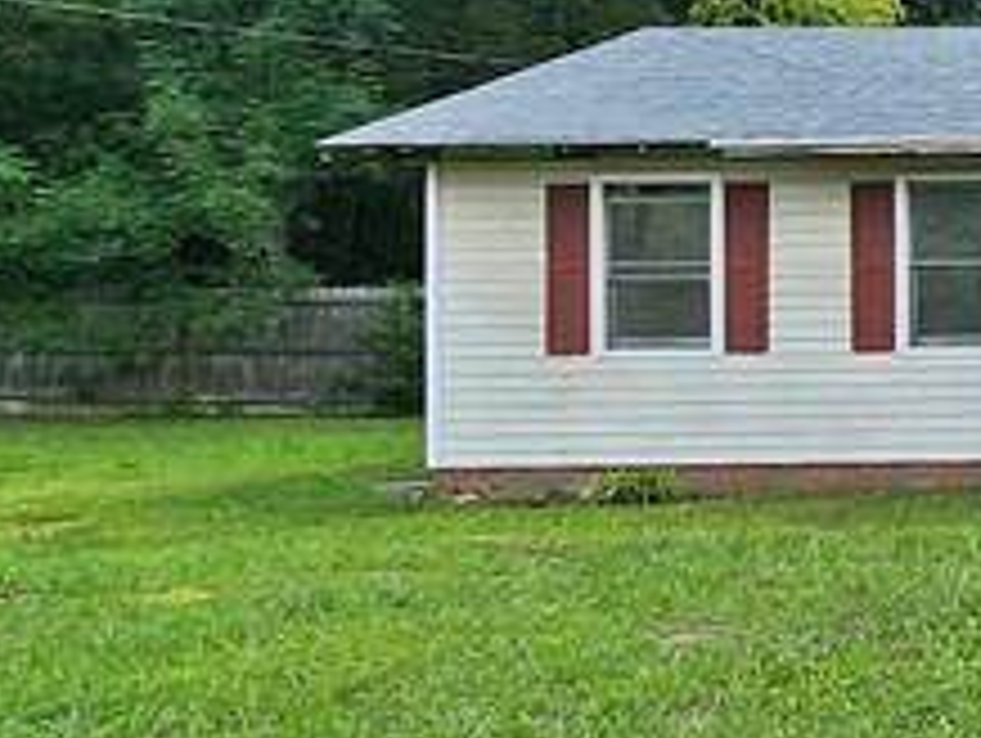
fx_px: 1731
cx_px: 1899
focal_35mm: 61
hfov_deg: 19.7
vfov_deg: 23.9
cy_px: 207
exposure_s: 1/1347
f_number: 2.2
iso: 50
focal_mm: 2.2
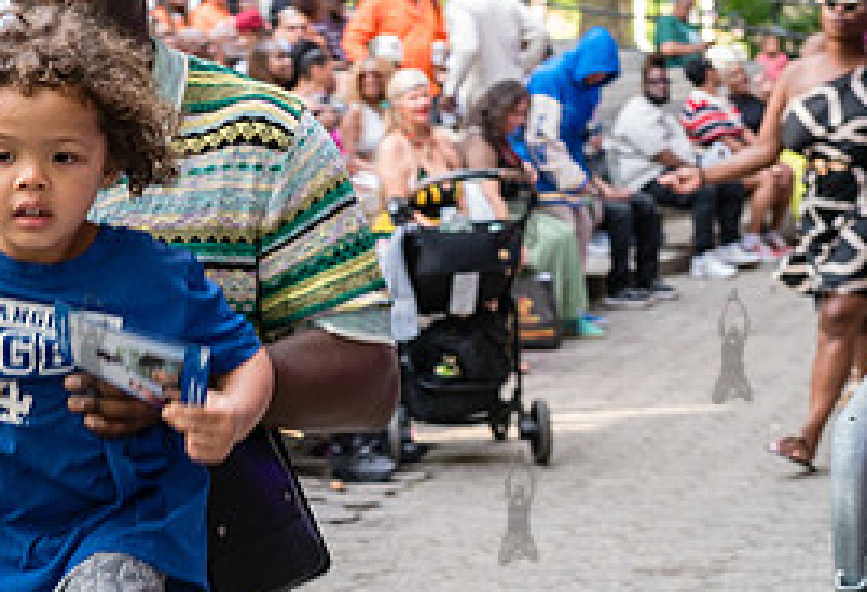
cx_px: 181
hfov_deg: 17.8
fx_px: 2742
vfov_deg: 12.3
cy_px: 301
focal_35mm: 113
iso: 1000
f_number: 4.5
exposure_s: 1/100
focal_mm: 48
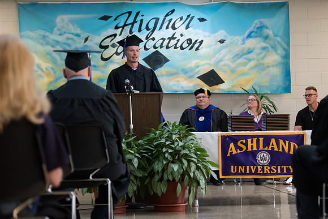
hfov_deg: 22.6
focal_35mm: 90
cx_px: 164
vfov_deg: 15.2
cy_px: 110
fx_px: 820
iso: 3200
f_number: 3.5
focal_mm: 90
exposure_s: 1/200
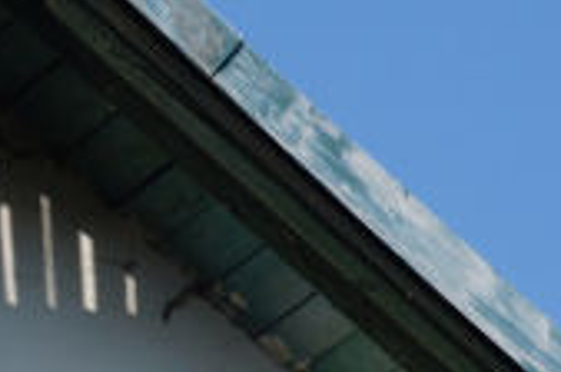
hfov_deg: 6.1
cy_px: -50
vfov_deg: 4.1
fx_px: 5148
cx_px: -483
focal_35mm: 331
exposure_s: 1/200
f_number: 14
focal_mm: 55
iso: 200
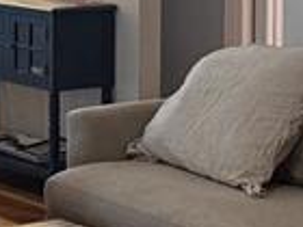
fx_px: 1532
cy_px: -37
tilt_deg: -2.7
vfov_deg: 8.4
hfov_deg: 11.2
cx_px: 13
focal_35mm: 175
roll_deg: -0.3
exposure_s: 1/60
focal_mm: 6.76
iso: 320
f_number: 1.78
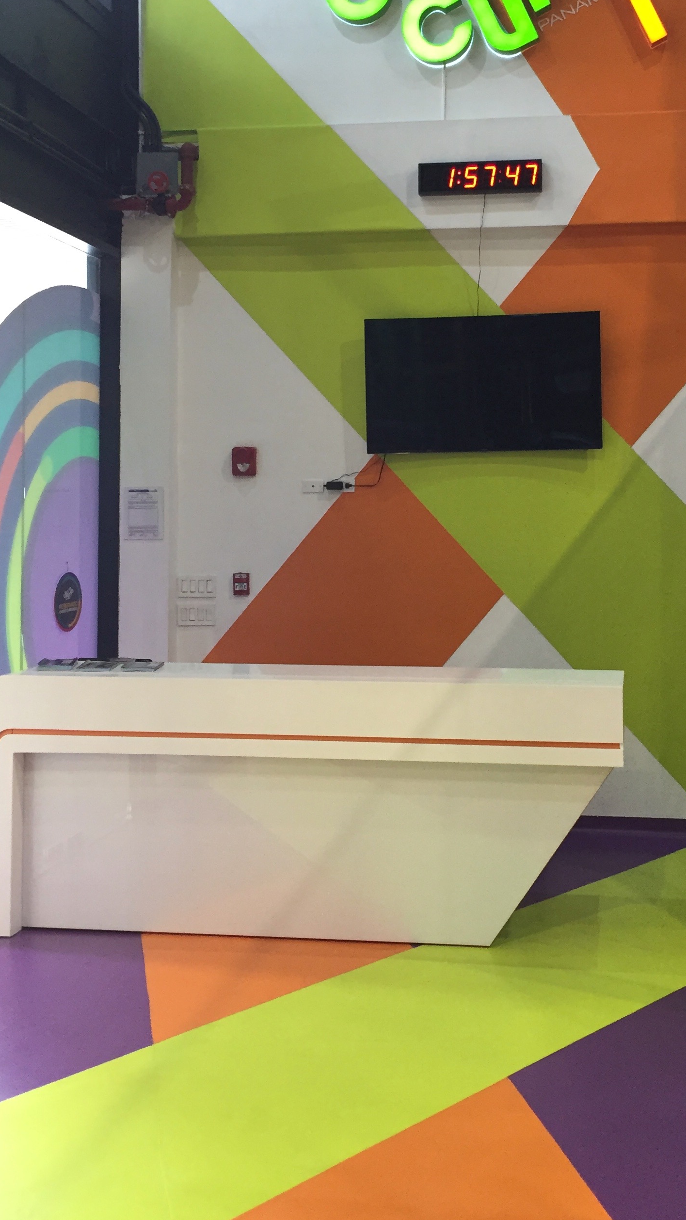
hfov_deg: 28.8
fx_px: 1326
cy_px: 474
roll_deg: -0.7
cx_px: 451
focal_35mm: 41
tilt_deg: +1.3
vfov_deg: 49.0
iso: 125
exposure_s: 1/30
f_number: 2.2
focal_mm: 4.15
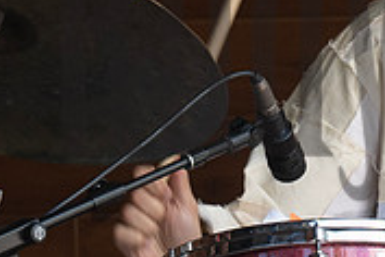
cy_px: 45
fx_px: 10523
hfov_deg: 2.1
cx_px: 603
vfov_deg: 1.4
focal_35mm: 984
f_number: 8
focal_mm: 200
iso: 800
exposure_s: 1/160
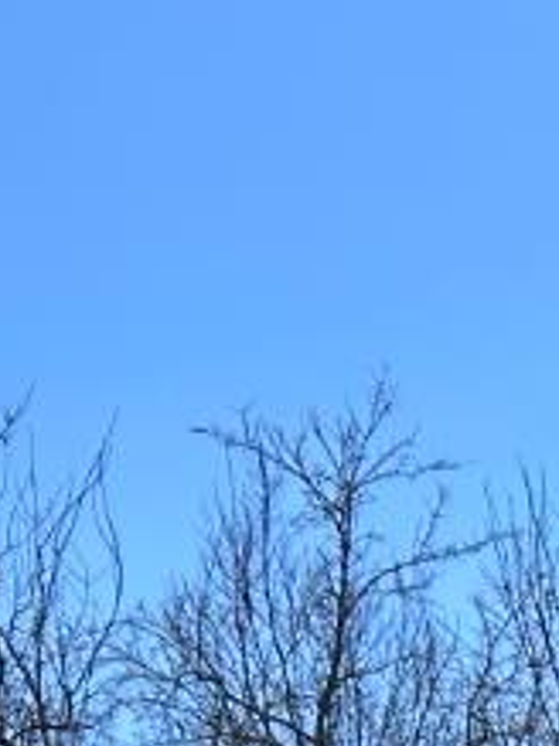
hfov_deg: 7.5
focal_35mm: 178
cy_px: 1831
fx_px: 3836
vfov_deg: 9.7
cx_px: 1537
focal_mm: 5.7
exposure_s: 1/2571
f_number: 1.5
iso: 50
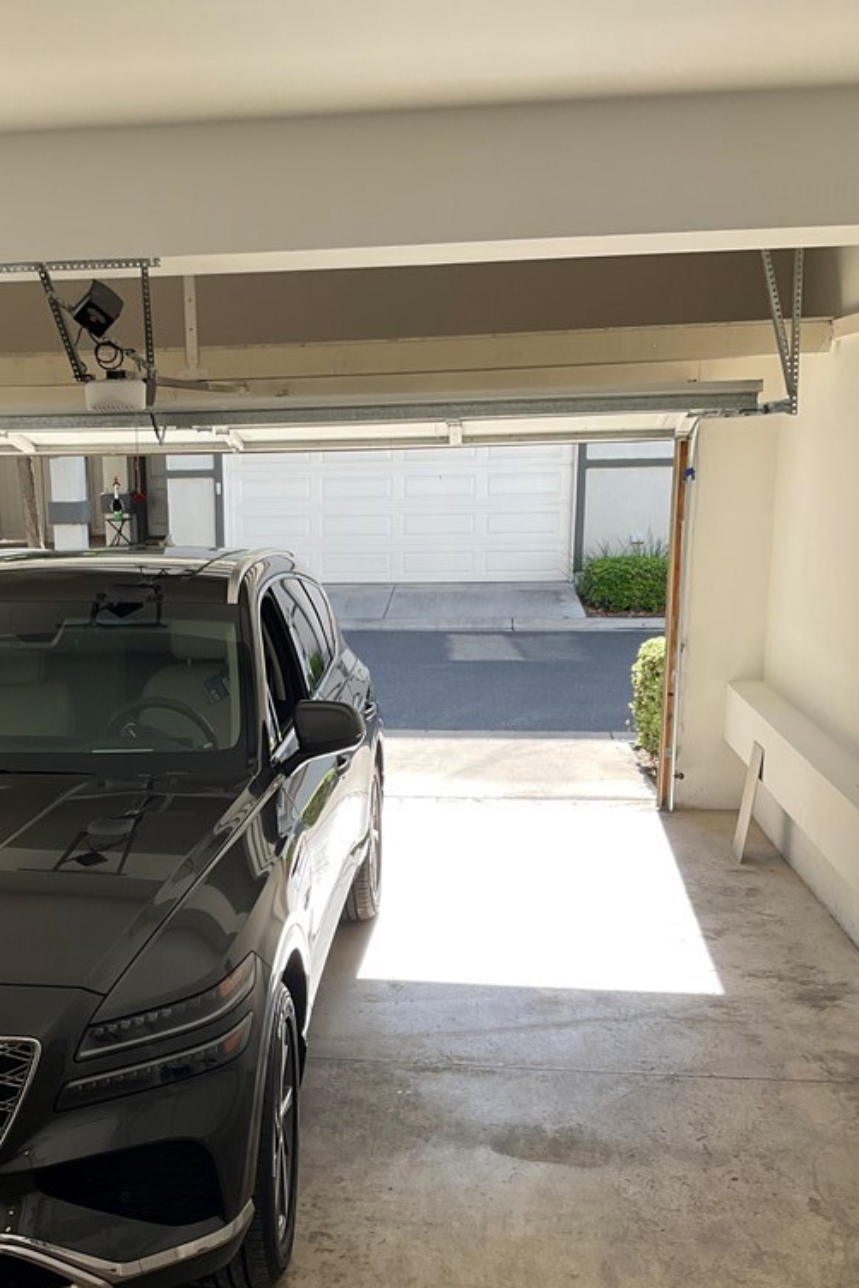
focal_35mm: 41
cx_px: 245
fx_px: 1467
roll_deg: +1.5
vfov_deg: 47.1
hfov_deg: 32.2
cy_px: 785
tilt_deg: -13.3
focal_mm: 3
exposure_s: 1/211
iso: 16
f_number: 1.8
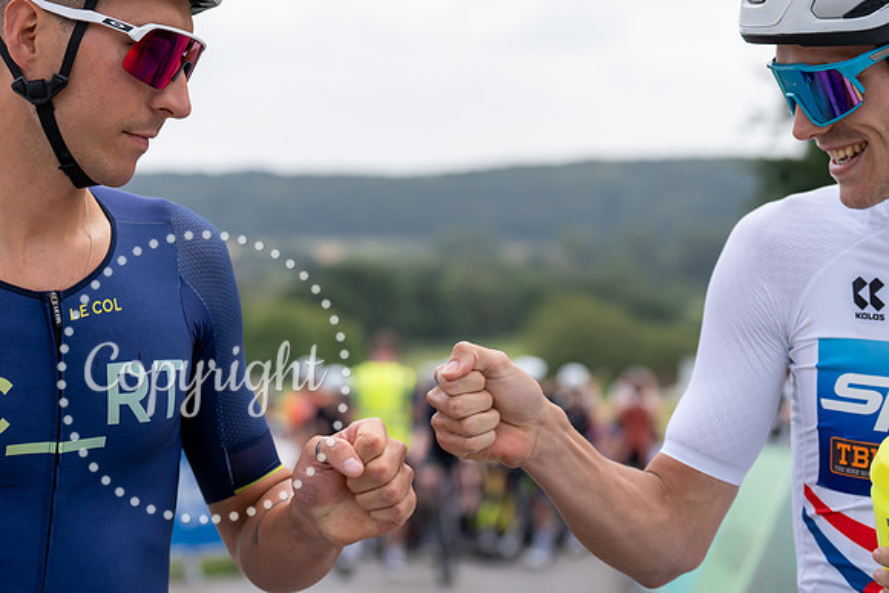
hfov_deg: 19.9
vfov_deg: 13.4
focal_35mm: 102
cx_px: 242
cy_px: 162
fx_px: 2515
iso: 100
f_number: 3.5
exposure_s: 1/800
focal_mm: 70
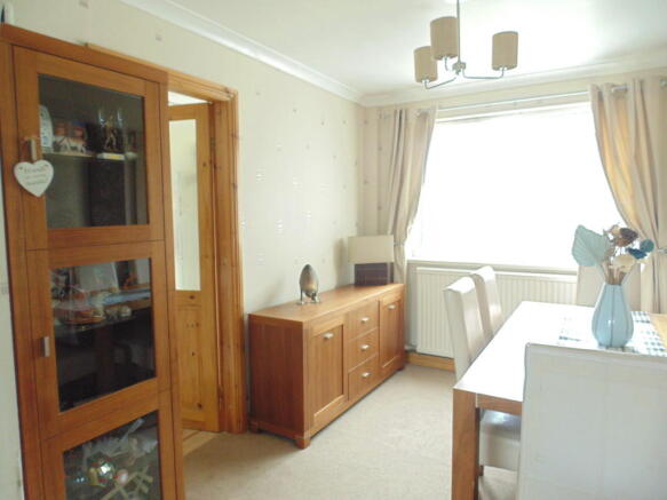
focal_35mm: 22
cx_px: 334
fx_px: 424
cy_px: 250
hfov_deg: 76.4
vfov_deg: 61.1
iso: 250
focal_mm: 4
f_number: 3.1
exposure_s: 1/30
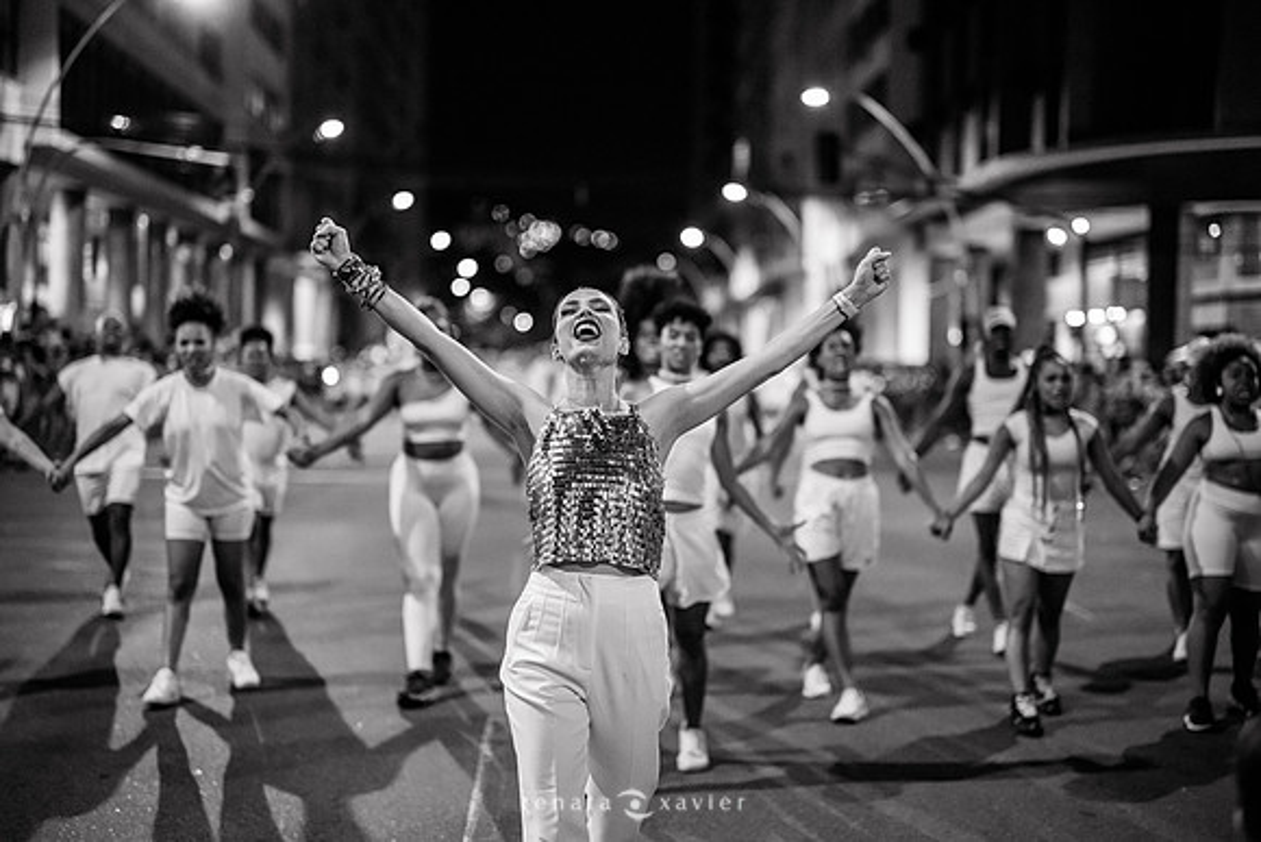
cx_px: 630
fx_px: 1752
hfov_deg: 39.6
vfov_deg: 27.0
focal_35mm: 50
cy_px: 421
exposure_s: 1/250
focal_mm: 50
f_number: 1.2
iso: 2000
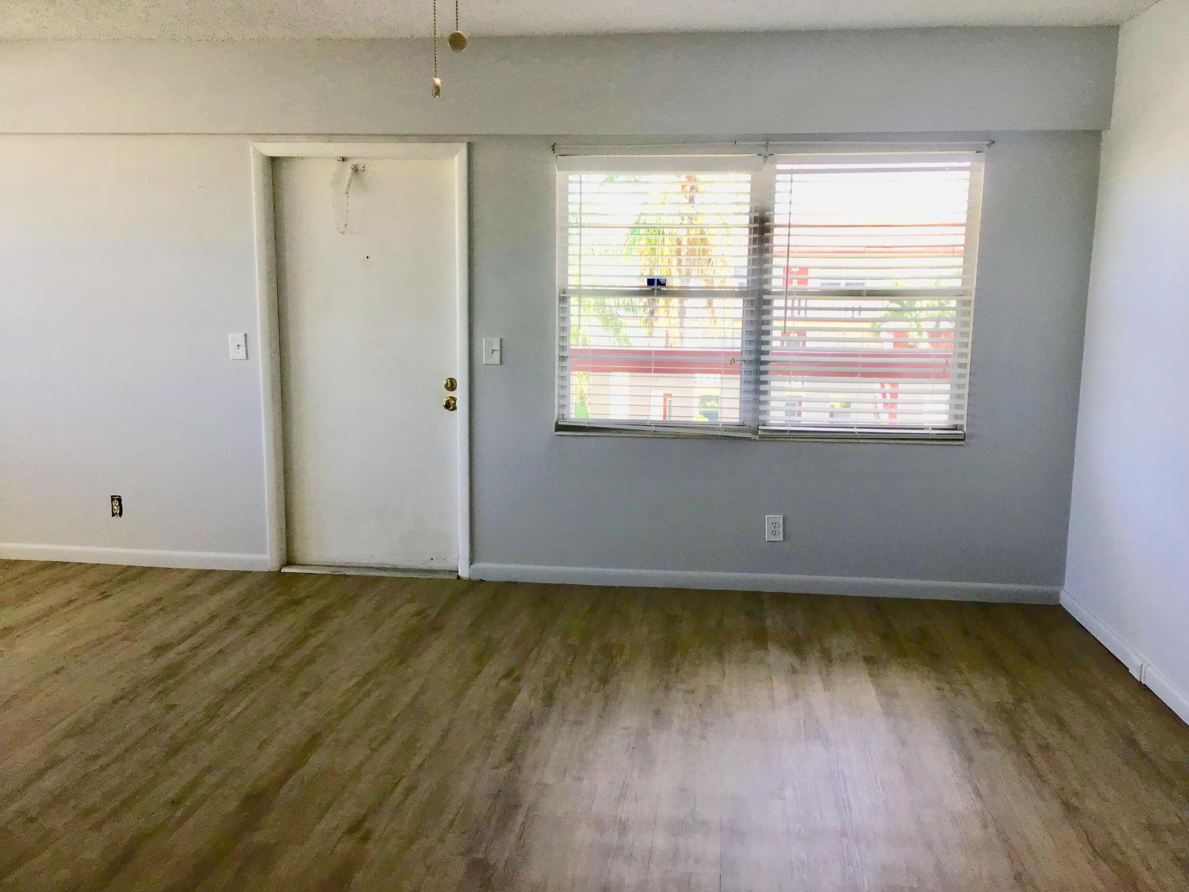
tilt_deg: -8.6
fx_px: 1065
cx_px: 594
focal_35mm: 31
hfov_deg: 58.4
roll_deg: +0.0
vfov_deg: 45.4
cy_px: 446
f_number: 2.4
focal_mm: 3.3
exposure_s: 1/60
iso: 32
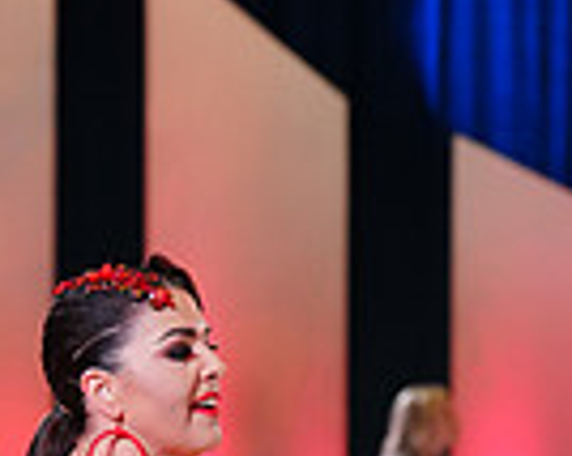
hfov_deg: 6.8
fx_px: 4804
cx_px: 75
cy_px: 750
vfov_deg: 5.4
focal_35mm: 284
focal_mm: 70
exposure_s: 1/400
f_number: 2.8
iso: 2000
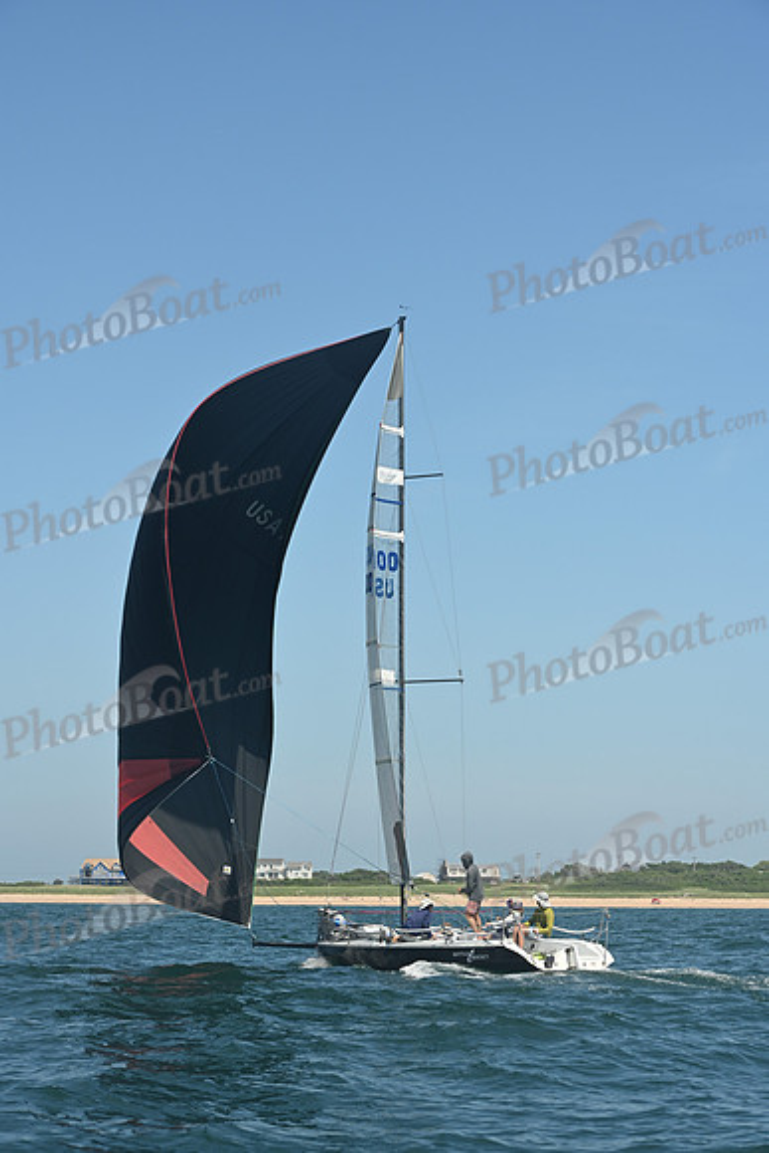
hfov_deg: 14.9
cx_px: 384
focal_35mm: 92
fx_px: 2946
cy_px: 576
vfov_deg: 22.1
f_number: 9
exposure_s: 1/1000
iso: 320
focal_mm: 92
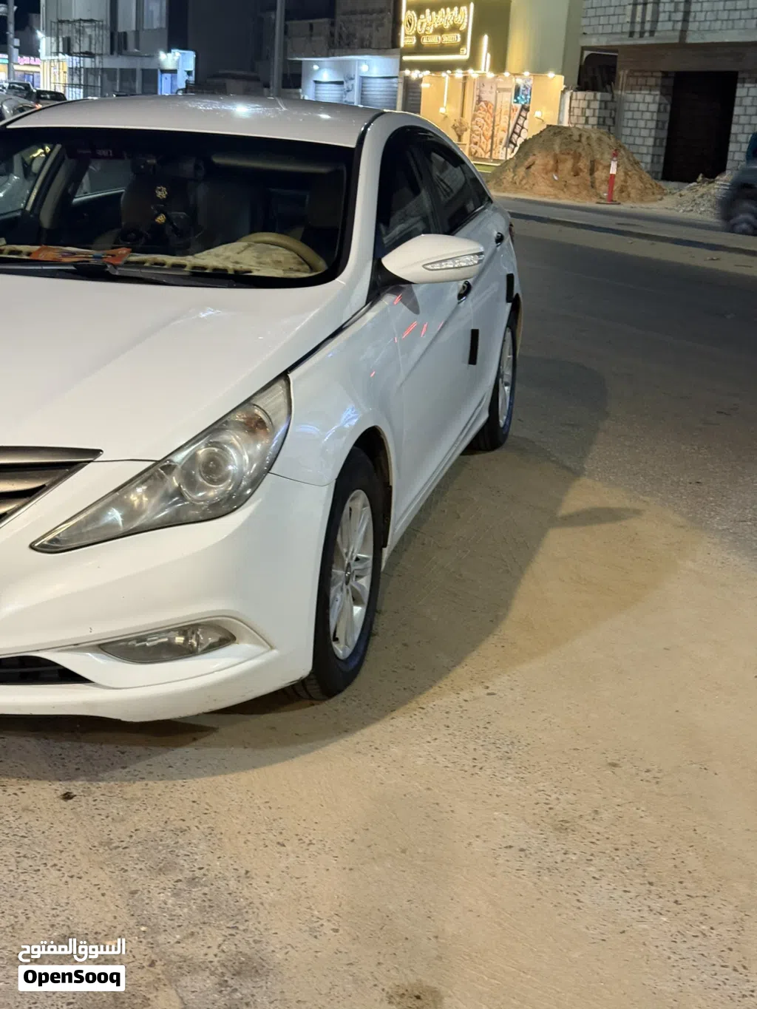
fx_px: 1399
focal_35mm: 48
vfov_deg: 39.7
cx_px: 378
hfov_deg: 30.3
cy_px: 504
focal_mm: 6.76
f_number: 1.78
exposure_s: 1/33
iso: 200
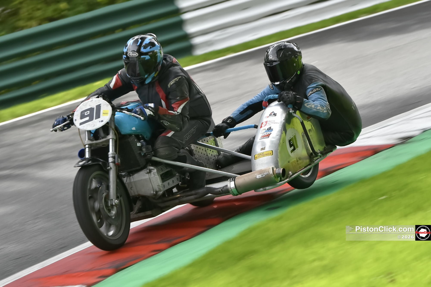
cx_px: 216
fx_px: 2604
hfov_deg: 9.5
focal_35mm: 218
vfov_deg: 6.3
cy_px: 144
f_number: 5
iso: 250
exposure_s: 1/200
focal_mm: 145
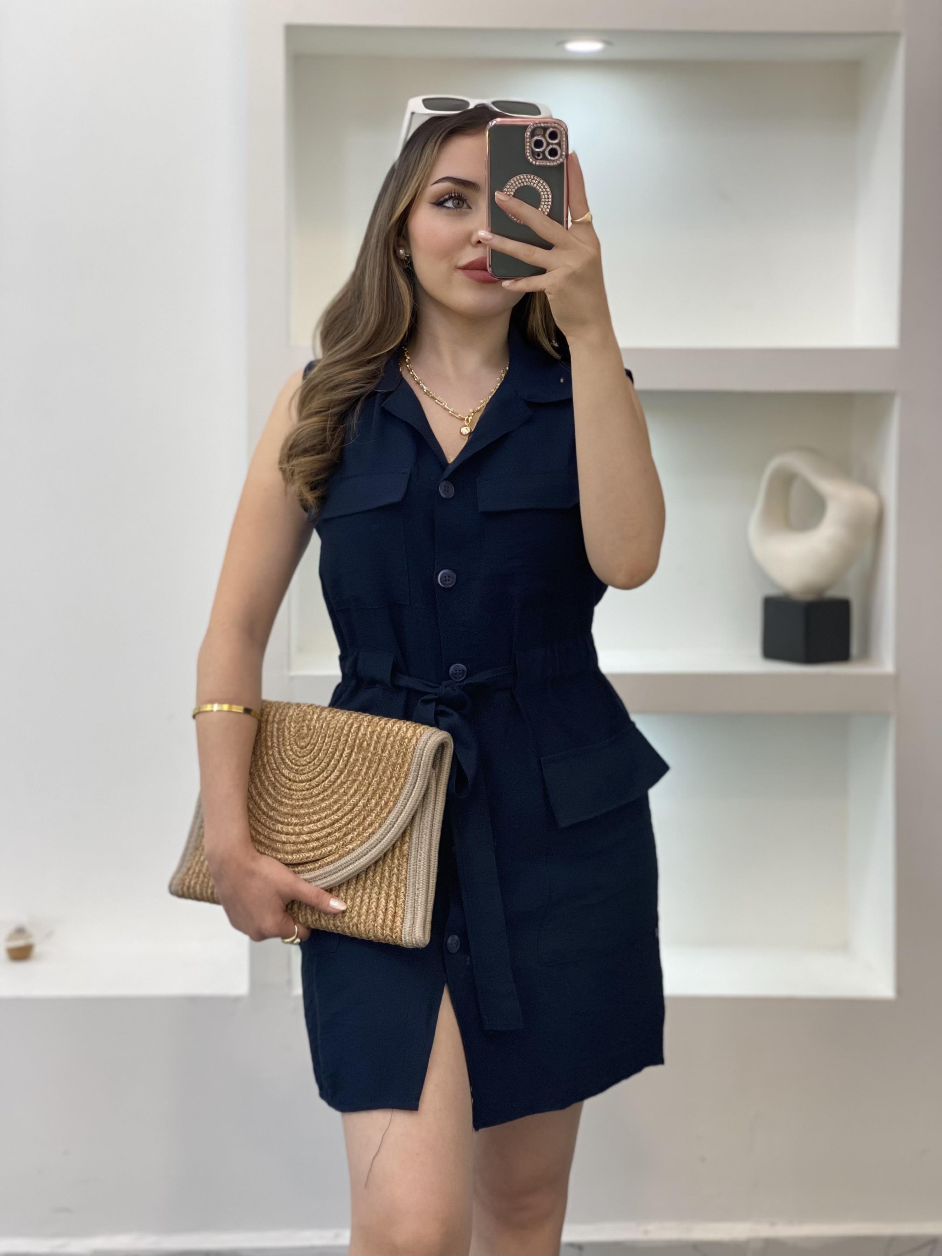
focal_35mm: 52
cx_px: 471
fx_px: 1887
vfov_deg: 36.8
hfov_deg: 28.0
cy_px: 628
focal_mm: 6
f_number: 2
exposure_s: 1/122
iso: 100
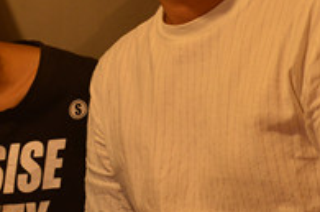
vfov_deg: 8.4
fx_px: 1432
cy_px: 36
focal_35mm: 162
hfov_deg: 12.7
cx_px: 72
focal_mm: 35
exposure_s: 1/30
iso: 400
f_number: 2.8
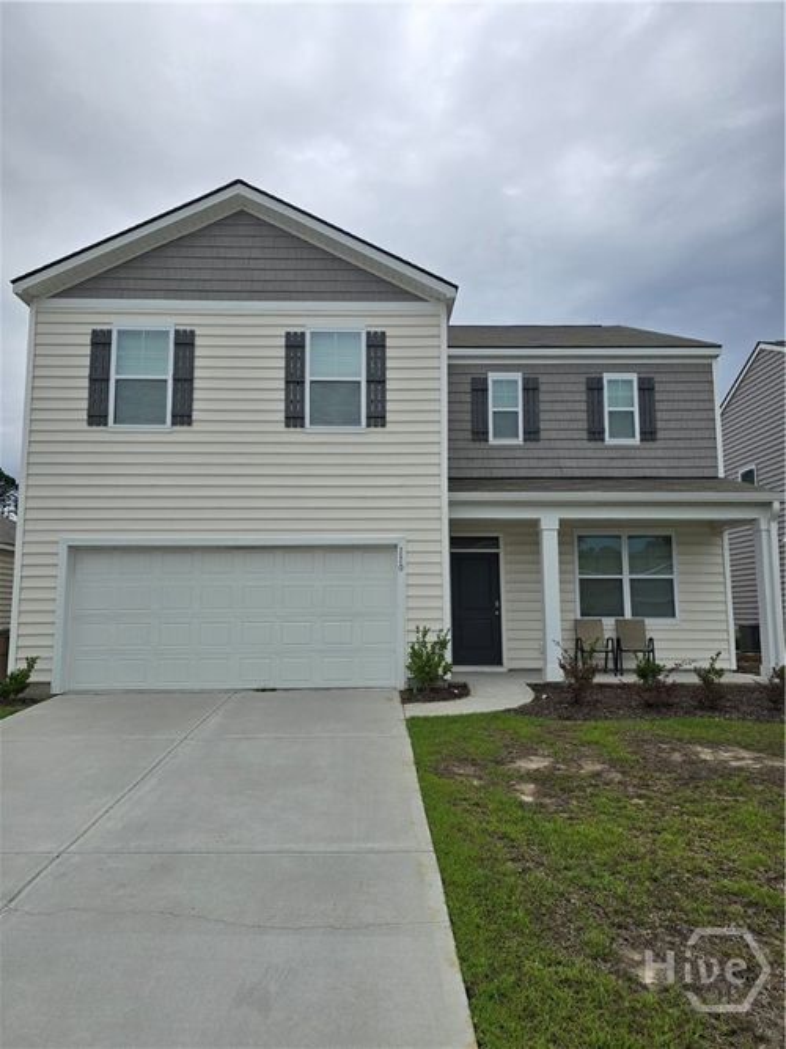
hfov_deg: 58.9
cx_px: 393
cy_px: 524
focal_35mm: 23
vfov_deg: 73.9
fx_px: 697
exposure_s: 1/1126
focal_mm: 6.3
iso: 12
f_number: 1.7
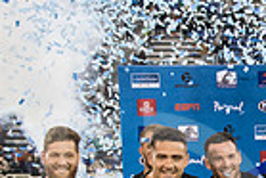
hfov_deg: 14.9
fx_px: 895
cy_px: 254
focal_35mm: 121
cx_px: 471
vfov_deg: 11.0
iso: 4500
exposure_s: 1/1000
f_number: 2.8
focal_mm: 29
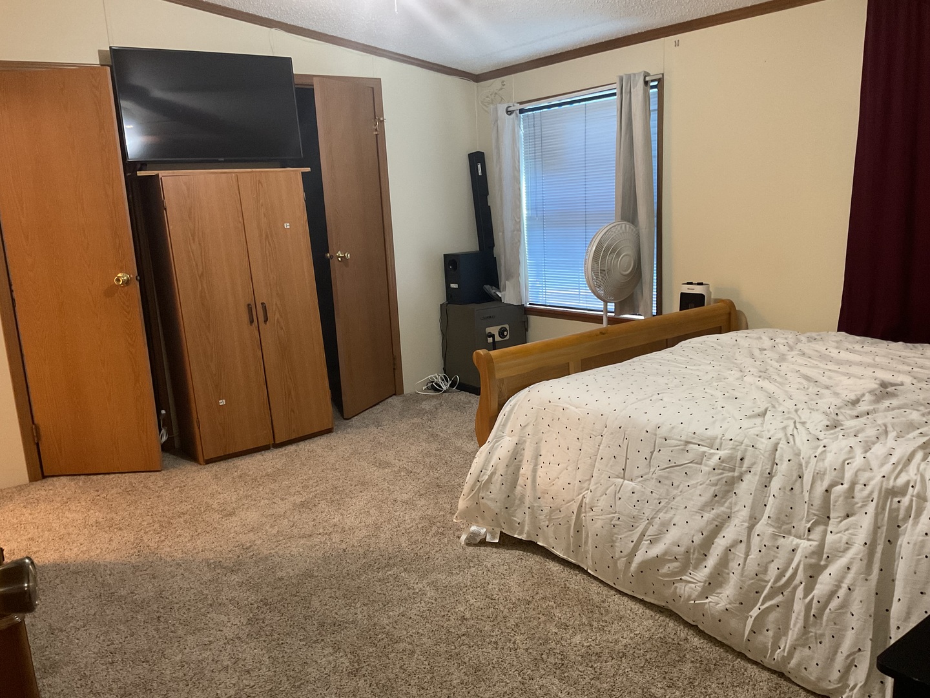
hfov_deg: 61.7
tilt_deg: -11.6
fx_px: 779
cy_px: 349
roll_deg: +2.3
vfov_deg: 48.2
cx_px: 465
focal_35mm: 29
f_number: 1.8
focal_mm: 3
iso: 250
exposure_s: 1/40
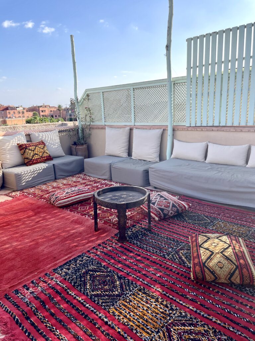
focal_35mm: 26
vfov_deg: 67.3
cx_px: 128
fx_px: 255
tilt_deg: -11.7
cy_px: 170
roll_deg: +3.8
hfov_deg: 53.1
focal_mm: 4.2
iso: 32
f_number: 1.6
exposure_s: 1/1490
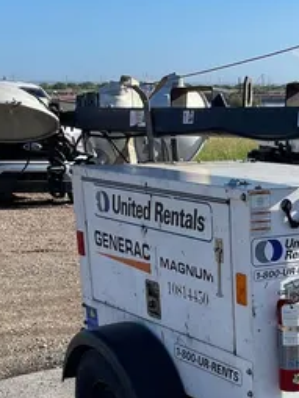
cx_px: 329
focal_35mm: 75
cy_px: 411
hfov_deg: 18.9
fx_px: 862
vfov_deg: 24.6
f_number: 1.6
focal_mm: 4.2
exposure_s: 1/3731
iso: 50
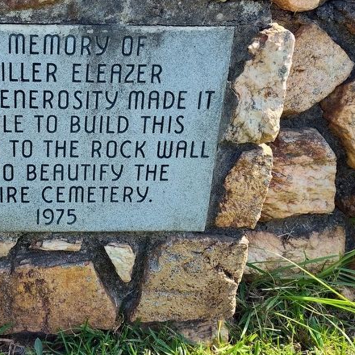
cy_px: 124
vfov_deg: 44.4
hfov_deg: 42.2
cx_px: 55
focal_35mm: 37
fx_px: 429
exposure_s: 1/315
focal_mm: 5.56
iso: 100
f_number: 1.8
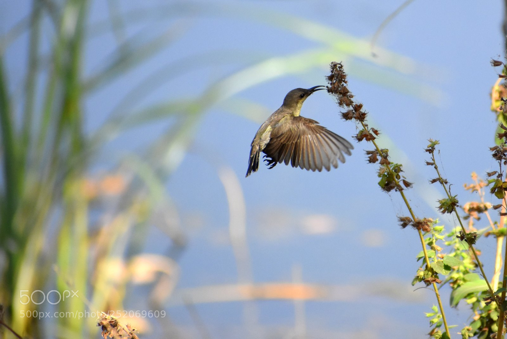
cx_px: 254
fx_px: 6341
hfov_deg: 4.6
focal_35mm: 450
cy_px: 170
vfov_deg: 3.1
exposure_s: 1/2000
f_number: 6.3
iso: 1250
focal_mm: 300
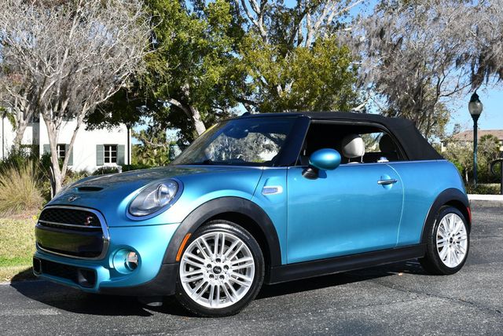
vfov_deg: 28.1
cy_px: 168
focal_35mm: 48
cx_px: 252
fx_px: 671
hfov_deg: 41.1
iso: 110
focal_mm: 24
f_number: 8
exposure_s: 1/250
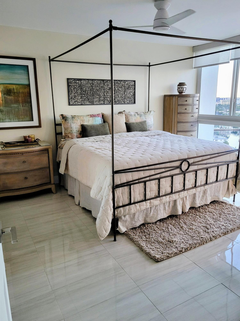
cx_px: 120
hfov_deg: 53.0
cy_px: 160
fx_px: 240
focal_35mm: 26
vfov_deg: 67.3
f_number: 1.8
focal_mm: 5.4
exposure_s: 1/120
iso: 250
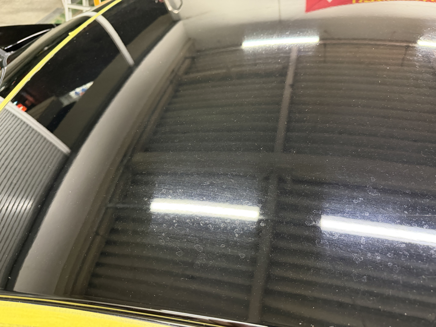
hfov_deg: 71.6
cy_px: 164
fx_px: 302
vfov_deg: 56.8
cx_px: 218
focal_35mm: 24
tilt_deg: -46.7
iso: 640
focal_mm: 6.76
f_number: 1.78
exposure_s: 1/33
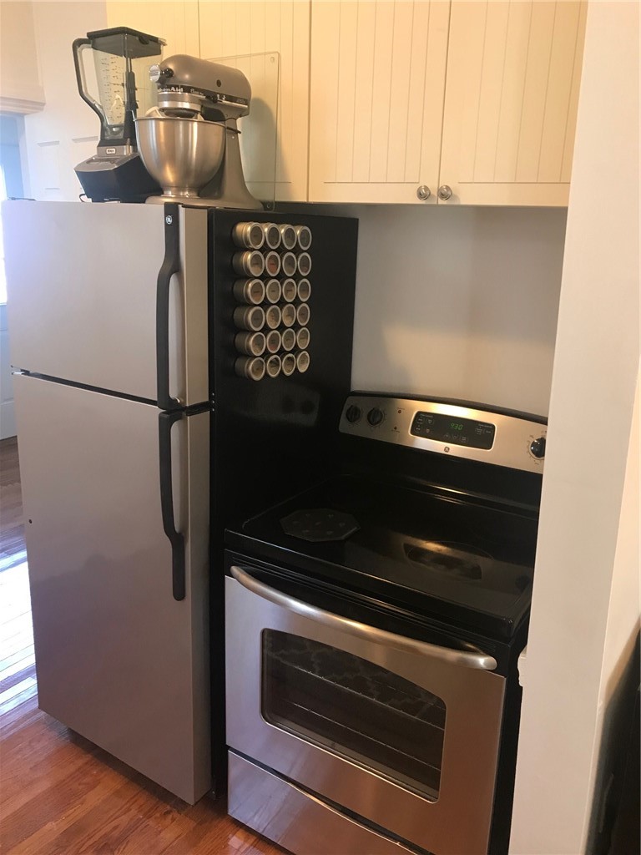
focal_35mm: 28
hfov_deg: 49.7
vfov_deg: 63.4
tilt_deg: -14.8
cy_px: 428
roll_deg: -0.9
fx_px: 691
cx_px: 320
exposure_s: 1/15
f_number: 1.8
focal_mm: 3.99
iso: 50
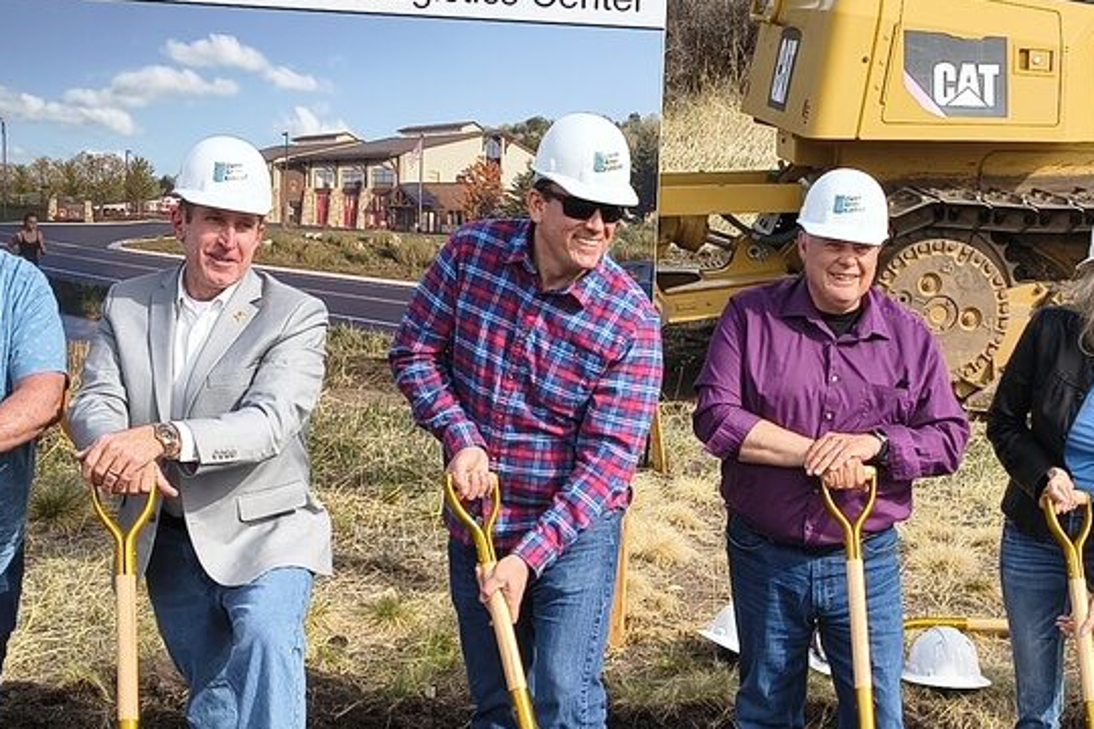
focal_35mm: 74
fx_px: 2249
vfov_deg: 18.4
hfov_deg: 27.1
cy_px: 498
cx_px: 790
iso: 100
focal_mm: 5.56
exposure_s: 1/1428
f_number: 1.8
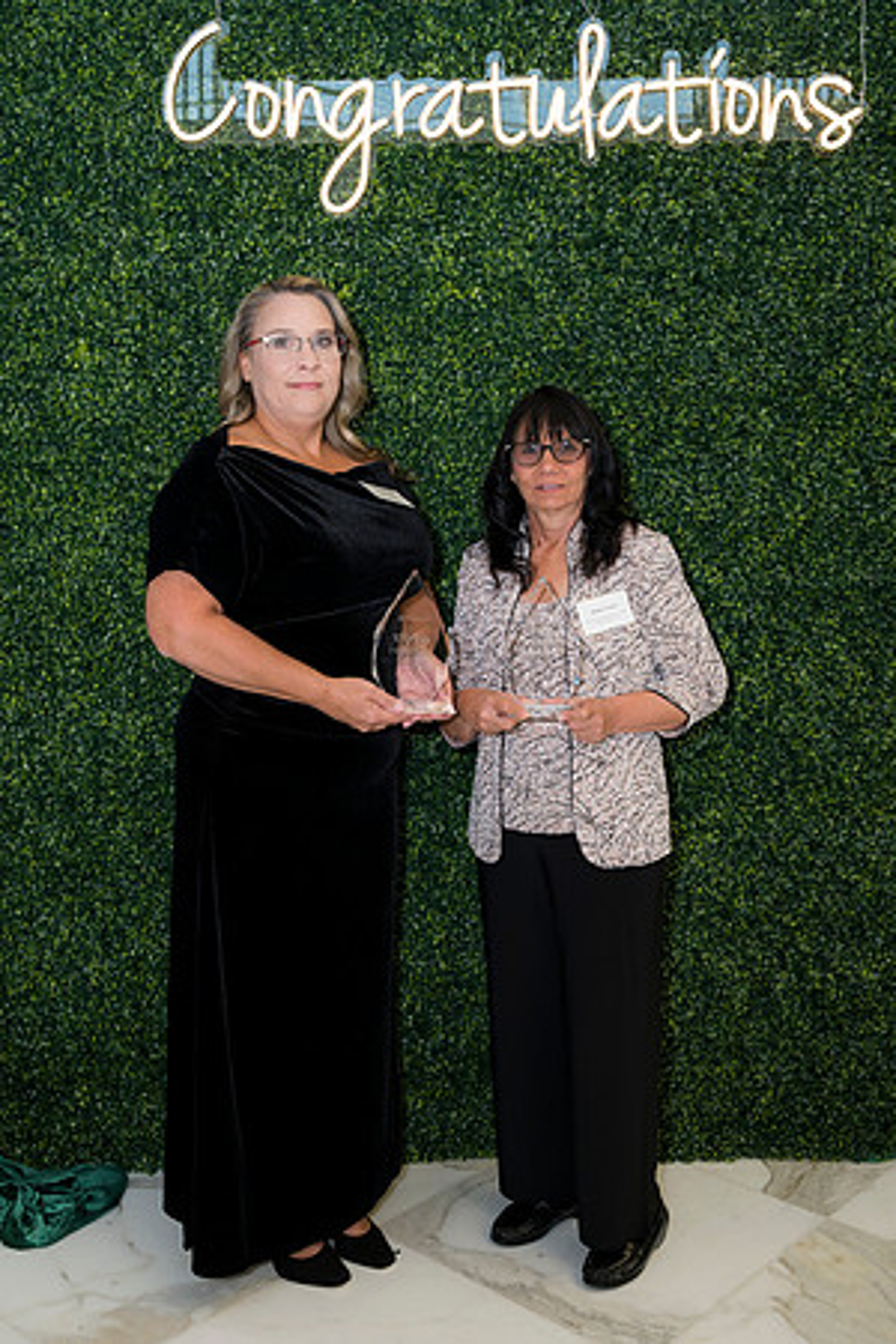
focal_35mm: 37
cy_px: 672
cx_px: 448
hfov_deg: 35.9
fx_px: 1381
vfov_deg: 51.9
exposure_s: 1/160
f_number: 5
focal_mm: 37
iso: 400
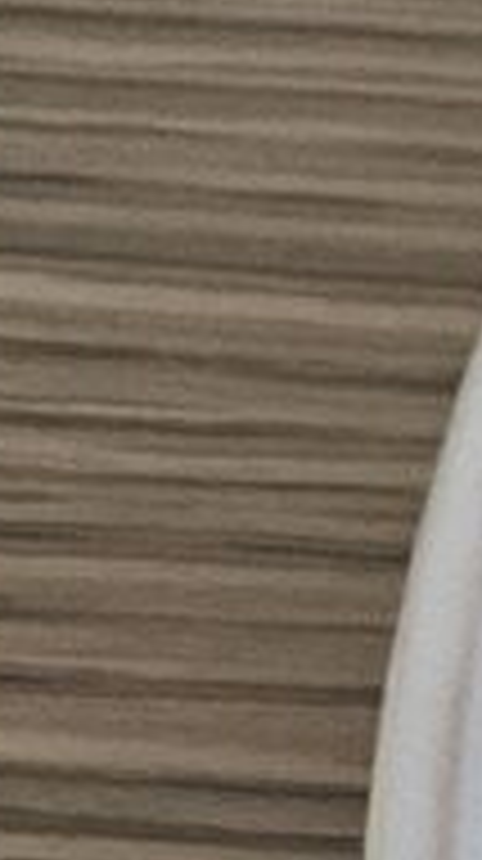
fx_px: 4786
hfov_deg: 4.0
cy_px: 865
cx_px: 3392
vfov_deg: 10.2
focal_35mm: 210
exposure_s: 1/100
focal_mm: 6.3
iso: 1000
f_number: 1.7
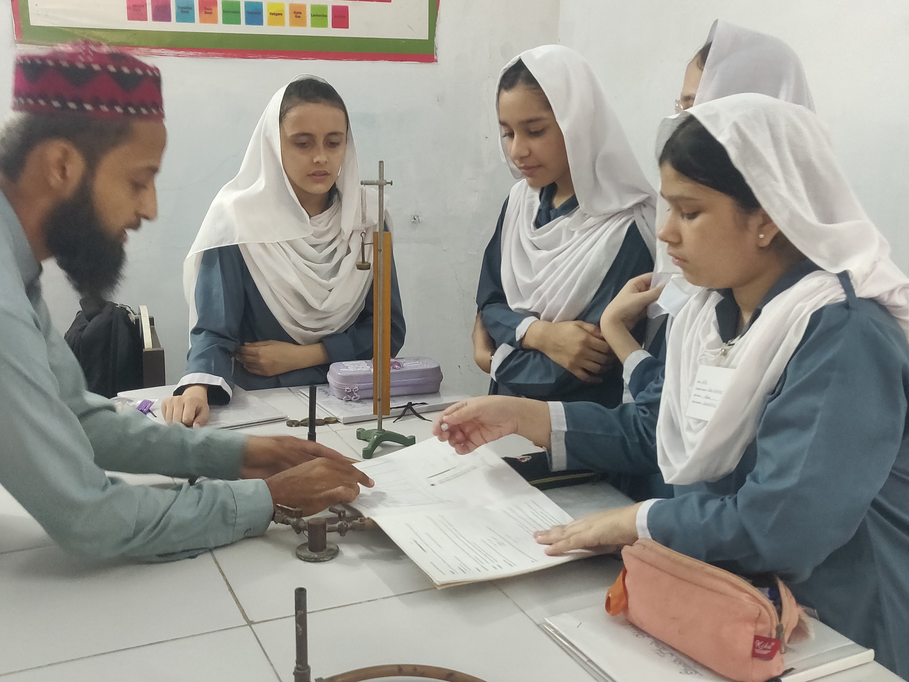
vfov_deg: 54.9
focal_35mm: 25
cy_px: 341
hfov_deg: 69.4
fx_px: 656
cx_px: 454
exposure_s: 1/50
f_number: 1.7
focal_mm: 4.25
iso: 800
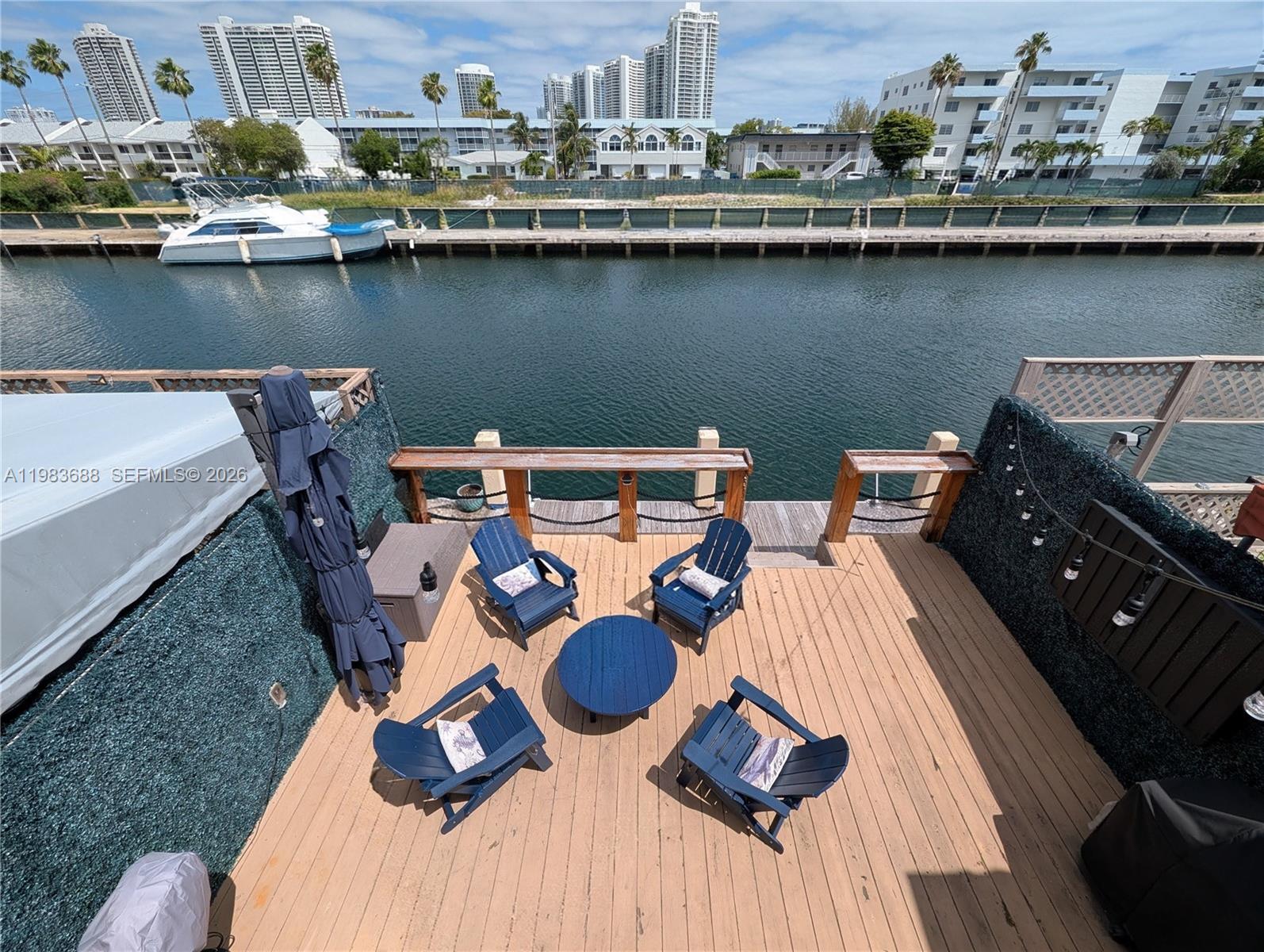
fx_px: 475
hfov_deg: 106.1
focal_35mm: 13
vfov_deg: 90.1
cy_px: 476
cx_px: 632
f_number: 2.2
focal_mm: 1.95
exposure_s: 1/2179
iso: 46
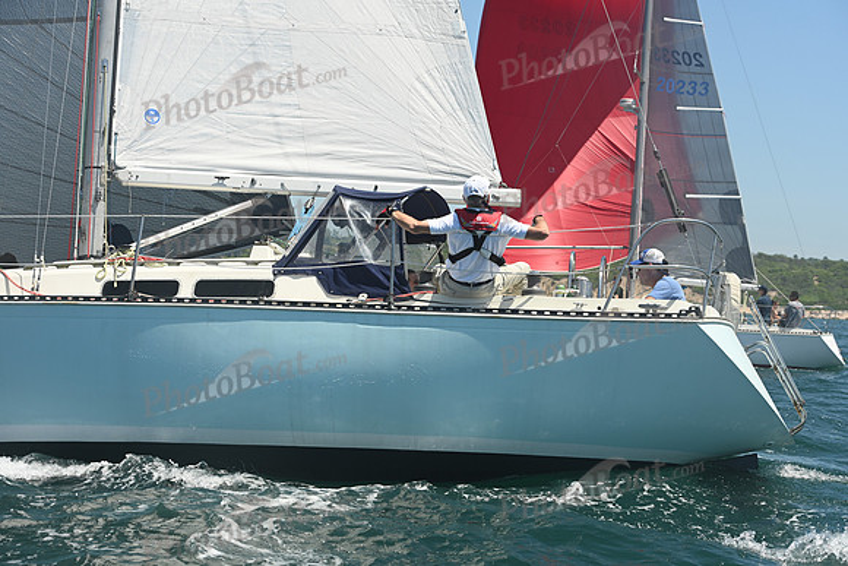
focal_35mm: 70
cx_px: 424
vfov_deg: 19.5
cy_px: 283
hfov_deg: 28.8
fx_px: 1649
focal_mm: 70
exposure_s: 1/1000
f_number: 8
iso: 320
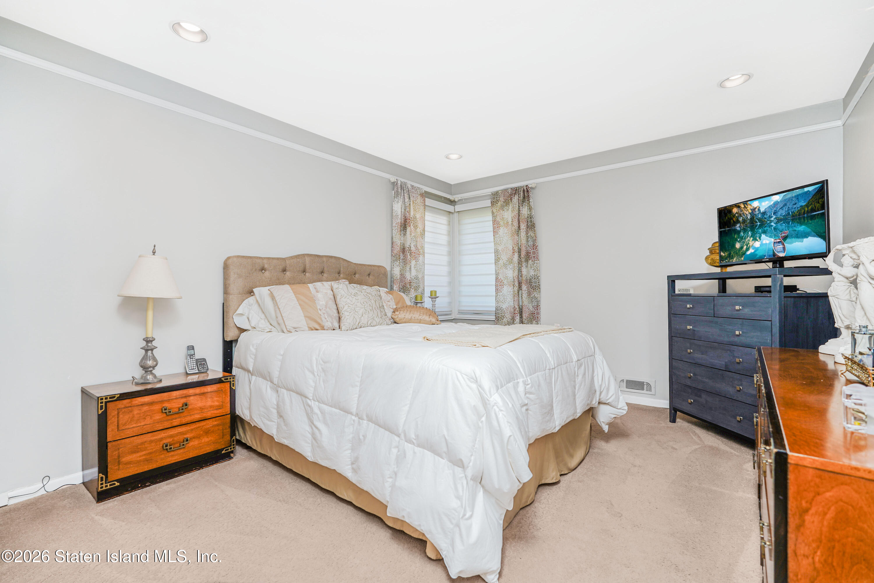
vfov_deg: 73.7
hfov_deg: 96.7
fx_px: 388
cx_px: 437
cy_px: 292
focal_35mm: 16
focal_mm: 16
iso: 50
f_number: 4
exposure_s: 1/30
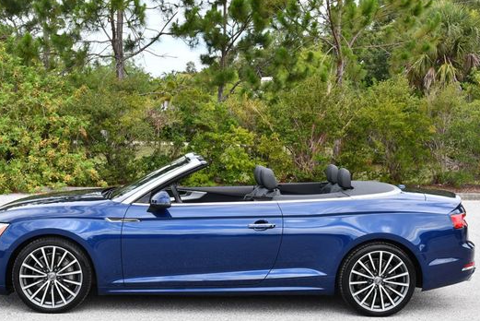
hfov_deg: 33.9
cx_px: 224
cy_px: 175
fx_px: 787
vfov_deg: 23.0
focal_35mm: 59
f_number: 6.3
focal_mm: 24
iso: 200
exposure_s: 1/250
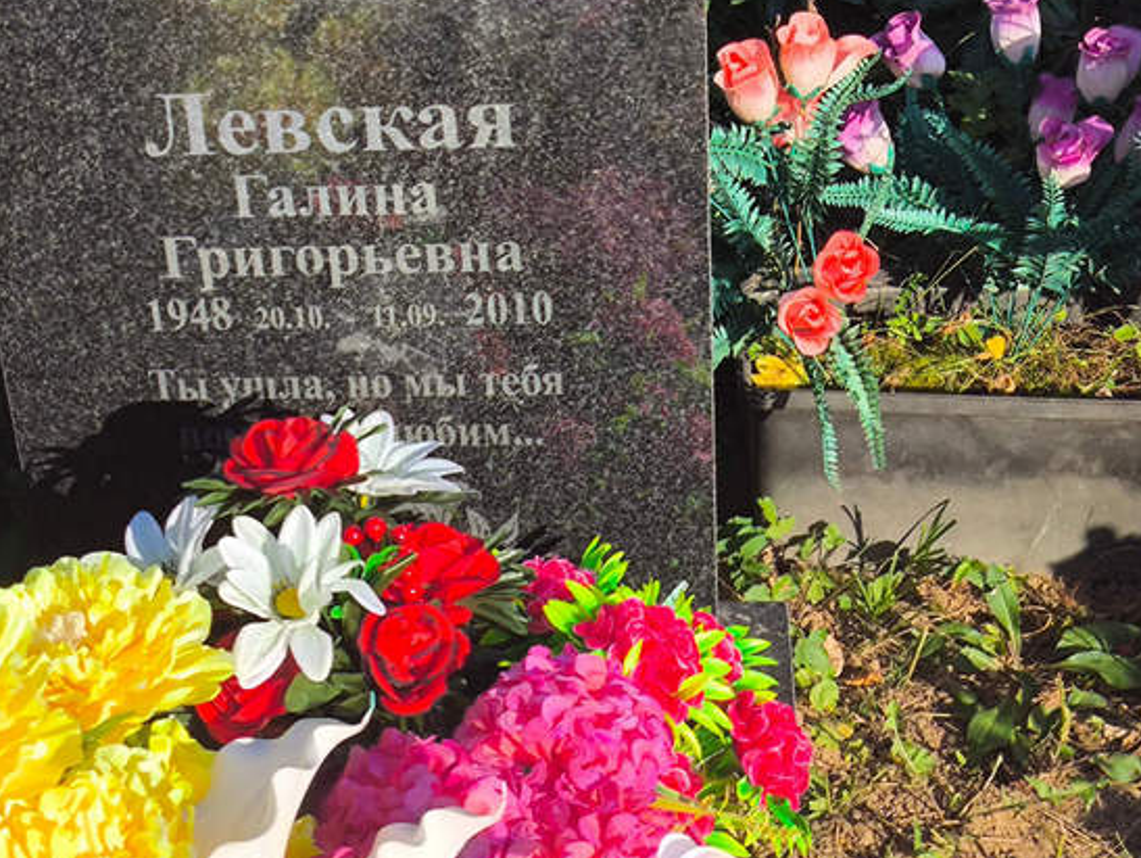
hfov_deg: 26.6
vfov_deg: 20.1
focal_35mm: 73
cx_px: 427
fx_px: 2408
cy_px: 246
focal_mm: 4.71
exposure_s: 1/1544
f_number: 1.7
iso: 50
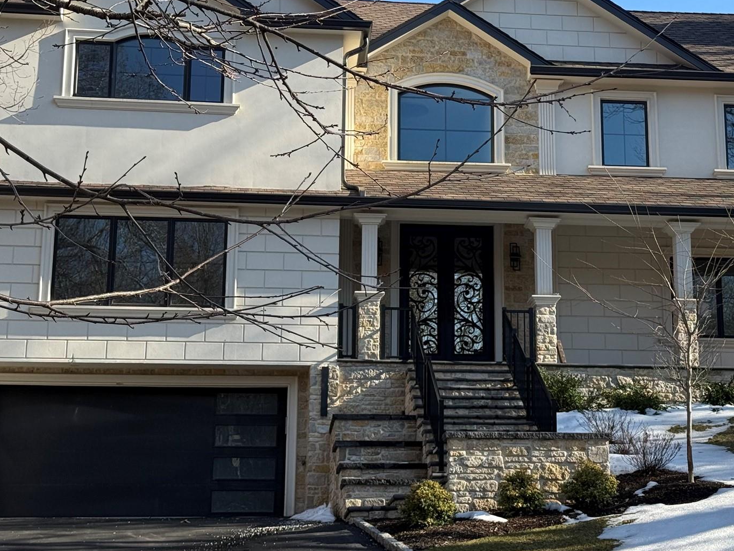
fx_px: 1527
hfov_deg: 26.9
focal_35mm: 72
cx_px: 481
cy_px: 216
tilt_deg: +15.6
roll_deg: +0.6
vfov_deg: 20.4
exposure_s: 1/1838
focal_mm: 6.76
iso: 64
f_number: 1.78
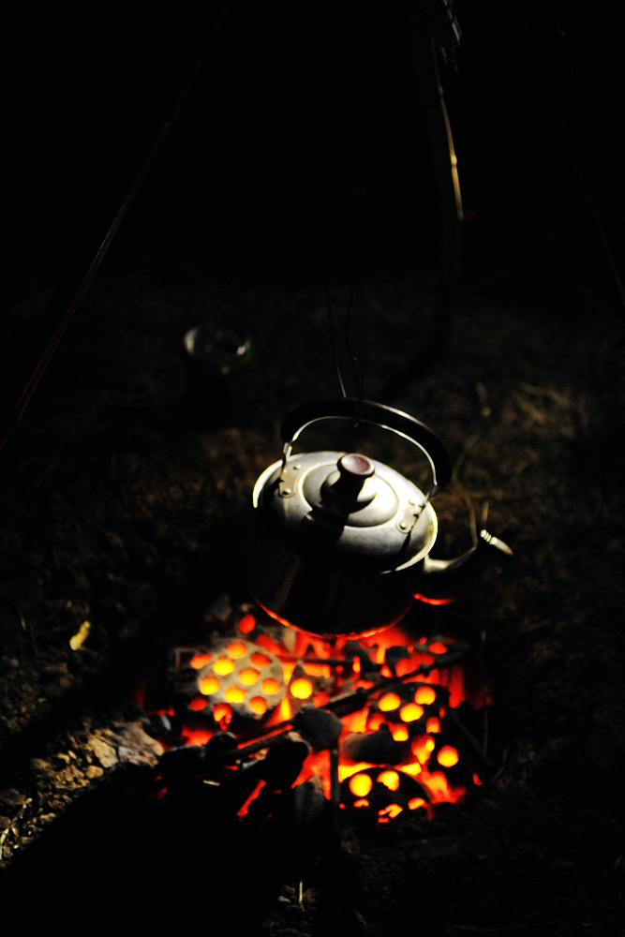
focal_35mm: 70
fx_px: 1822
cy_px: 468
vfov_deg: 28.8
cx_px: 312
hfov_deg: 19.5
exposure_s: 1/125
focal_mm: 70
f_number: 2.8
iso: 3200
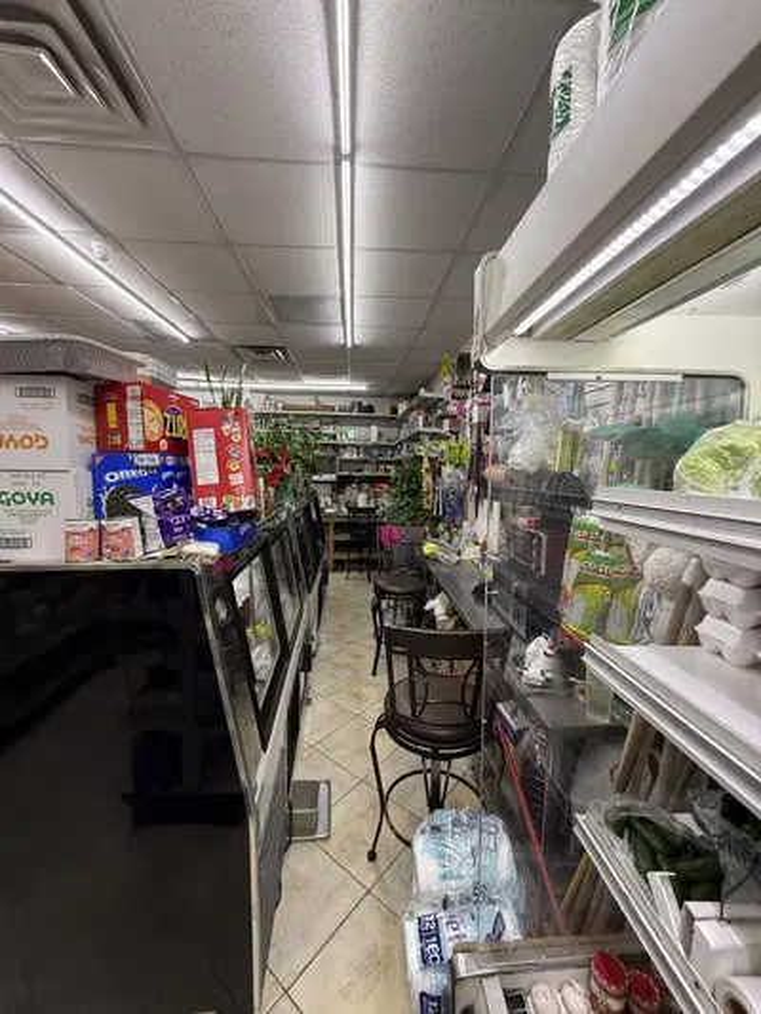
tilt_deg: -4.3
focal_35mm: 14
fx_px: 410
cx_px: 380
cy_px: 507
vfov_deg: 102.1
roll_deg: -0.9
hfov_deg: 85.7
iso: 320
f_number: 2.2
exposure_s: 1/120
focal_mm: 2.22
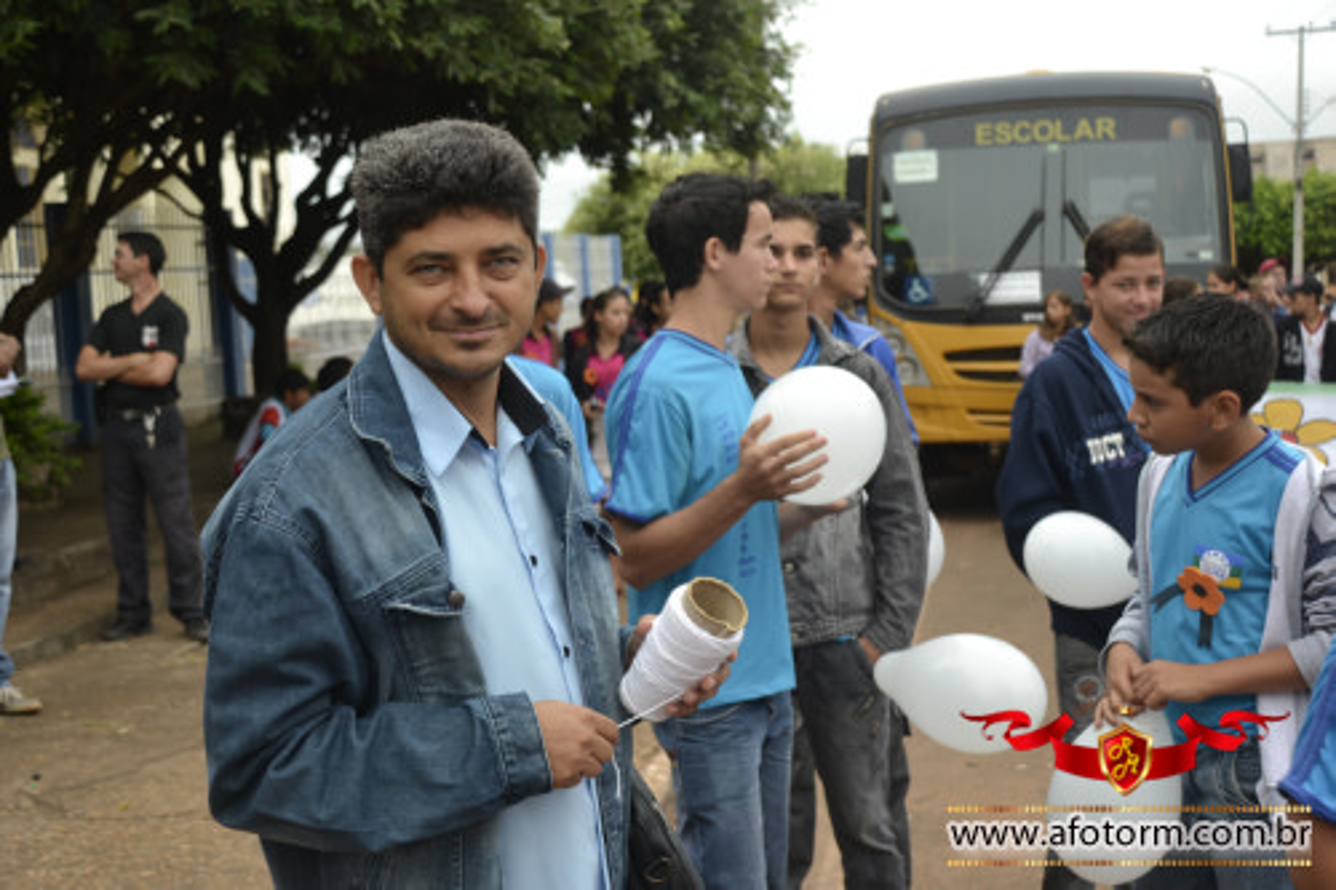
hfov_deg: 37.9
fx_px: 1948
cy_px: 445
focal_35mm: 52
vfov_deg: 25.7
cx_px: 668
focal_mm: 35
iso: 160
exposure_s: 1/125
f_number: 5.6
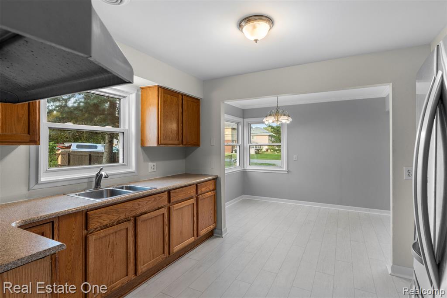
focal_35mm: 18
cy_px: 149
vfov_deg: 67.3
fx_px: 223
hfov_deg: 90.0
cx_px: 224
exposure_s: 1/5
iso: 400
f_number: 8
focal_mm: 18
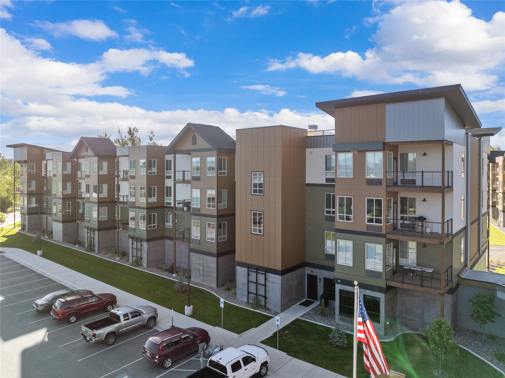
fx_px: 350
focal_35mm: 24
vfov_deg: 56.8
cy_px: 189
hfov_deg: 71.6
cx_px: 252
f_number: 2.8
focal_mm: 12.29
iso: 290
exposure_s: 1/2500
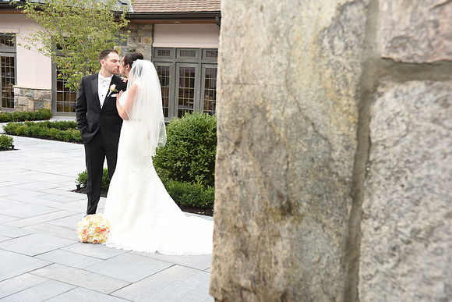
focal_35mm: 45
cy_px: 151
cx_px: 226
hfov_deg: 43.6
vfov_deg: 29.9
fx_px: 565
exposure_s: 1/200
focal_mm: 45
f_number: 9
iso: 1000
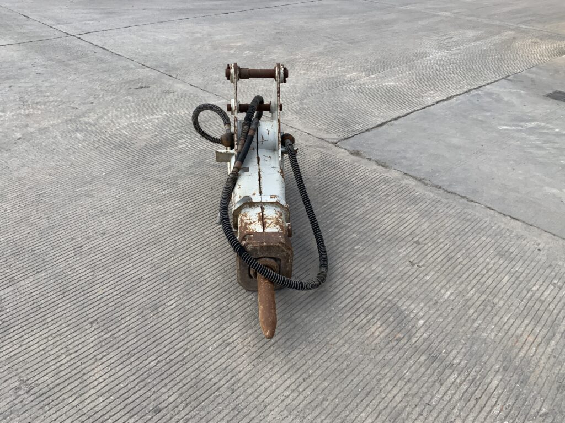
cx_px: 282
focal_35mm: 29
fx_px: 473
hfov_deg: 61.7
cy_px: 212
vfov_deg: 48.2
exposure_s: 1/962
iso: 16
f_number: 1.8
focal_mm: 3
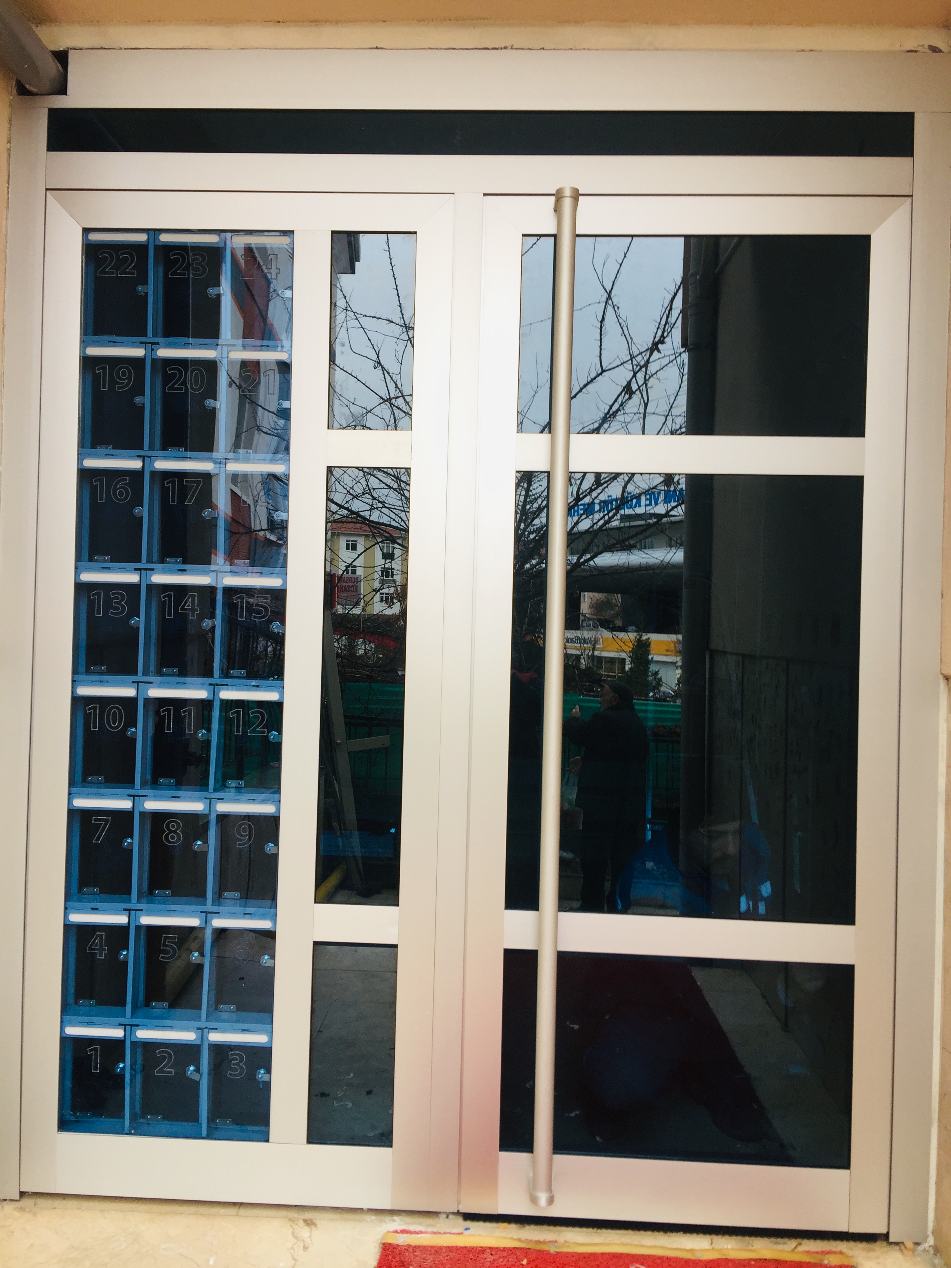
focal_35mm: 29
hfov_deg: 48.2
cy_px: 634
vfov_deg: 61.7
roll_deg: -0.4
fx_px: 1062
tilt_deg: +2.6
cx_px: 476
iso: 32
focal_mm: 4.15
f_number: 2.2
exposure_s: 1/50
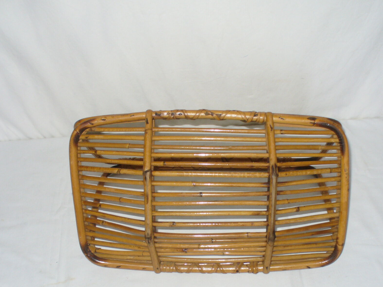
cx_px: 218
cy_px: 181
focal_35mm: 48
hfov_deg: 39.6
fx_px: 531
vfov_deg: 30.1
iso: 100
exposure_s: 1/30
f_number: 2.8
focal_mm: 6.1
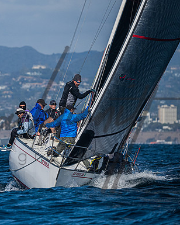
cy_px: 117
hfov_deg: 2.9
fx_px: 3496
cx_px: 12
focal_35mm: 525
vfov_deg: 3.7
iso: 400
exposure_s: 1/8000
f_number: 5.3
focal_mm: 270
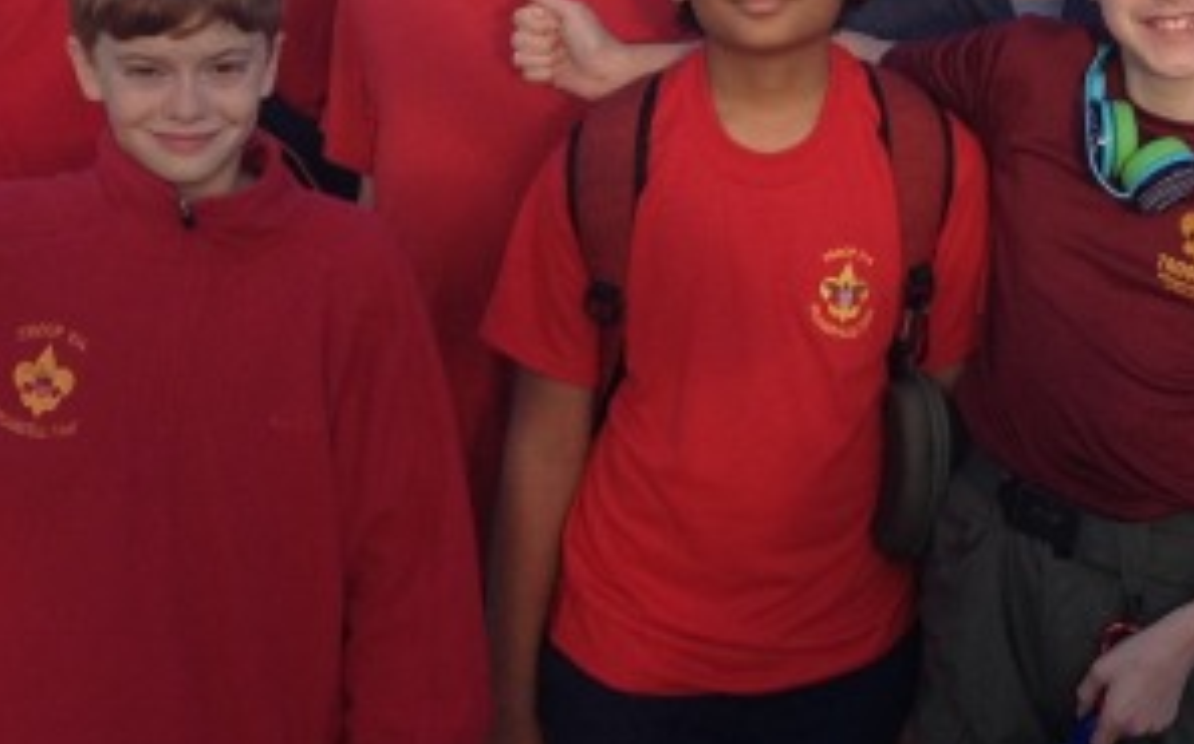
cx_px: 1021
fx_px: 4161
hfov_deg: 16.2
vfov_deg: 10.2
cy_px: 121
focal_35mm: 128
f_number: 2.4
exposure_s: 1/375
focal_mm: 4.28
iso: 50
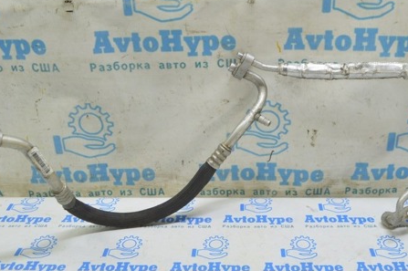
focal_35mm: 43
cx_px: 229
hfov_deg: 45.4
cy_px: 107
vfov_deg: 31.0
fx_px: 487
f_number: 5.6
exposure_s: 1/20
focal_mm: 20
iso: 400
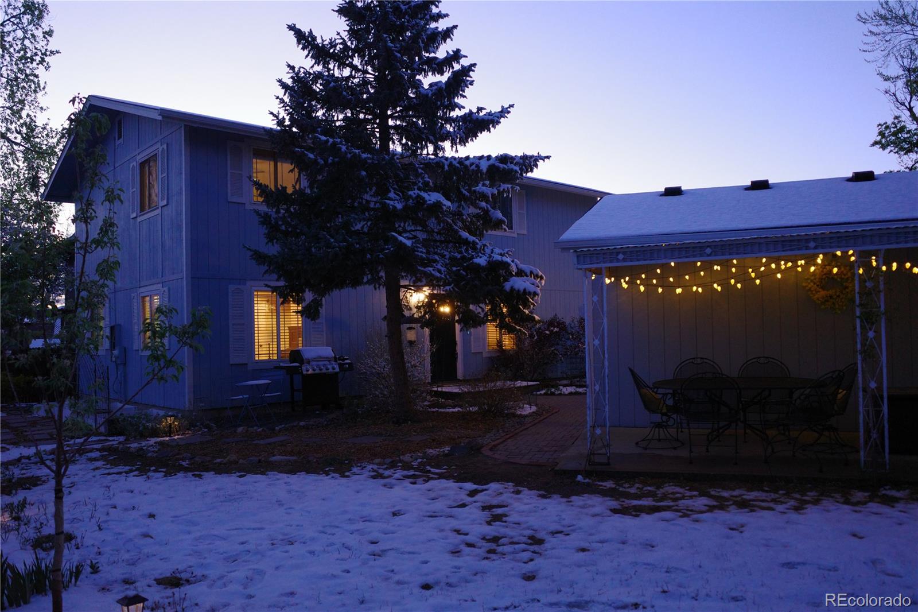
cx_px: 459
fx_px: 714
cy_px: 306
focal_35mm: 28
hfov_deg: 65.5
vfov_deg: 46.4
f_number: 2.8
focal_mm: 18.3
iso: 1600
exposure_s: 1/100
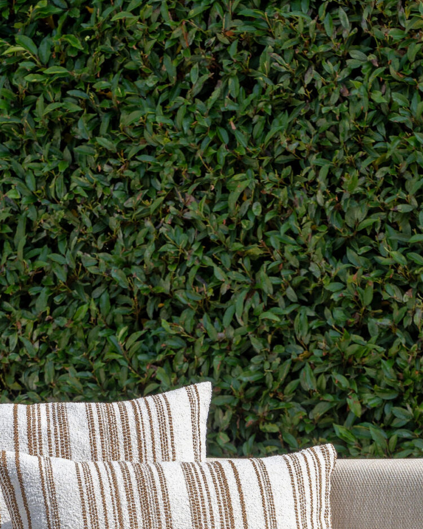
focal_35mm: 269
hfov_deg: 5.7
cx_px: 283
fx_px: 4211
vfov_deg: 7.2
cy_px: 564
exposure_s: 1/250
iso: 100
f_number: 7.1
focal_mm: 105
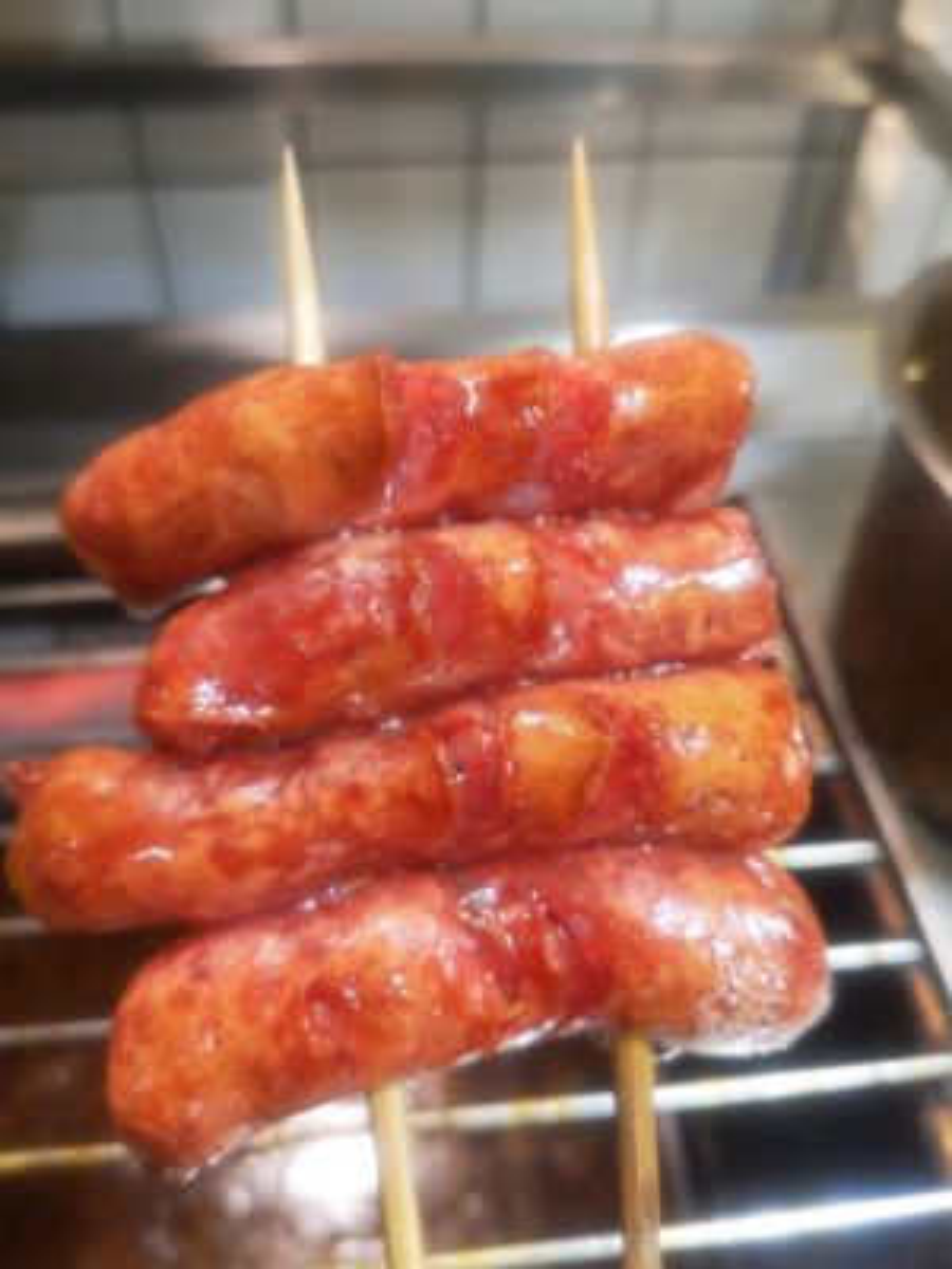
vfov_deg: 65.3
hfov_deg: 51.4
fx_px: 990
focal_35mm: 27
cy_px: 634
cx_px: 476
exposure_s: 1/50
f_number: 1.8
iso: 125
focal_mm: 3.95
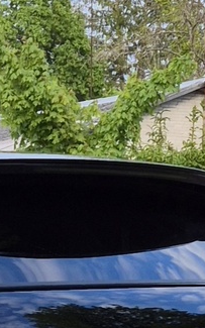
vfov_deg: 15.8
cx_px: -214
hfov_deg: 10.0
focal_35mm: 120
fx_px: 1073
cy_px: 509
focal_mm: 5.4
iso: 25
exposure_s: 1/385
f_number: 1.8
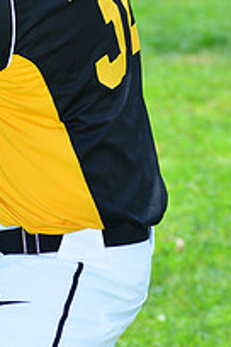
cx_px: -3
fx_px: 3176
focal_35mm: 330
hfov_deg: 4.2
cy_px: -99
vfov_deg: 6.2
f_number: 8
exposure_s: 1/200
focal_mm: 116
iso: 200
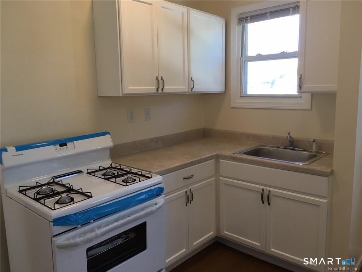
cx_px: 181
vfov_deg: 48.2
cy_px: 136
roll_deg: +0.3
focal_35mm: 29
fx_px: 303
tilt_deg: -8.1
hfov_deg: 61.7
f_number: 2.2
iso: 40
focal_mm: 4.15
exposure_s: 1/120
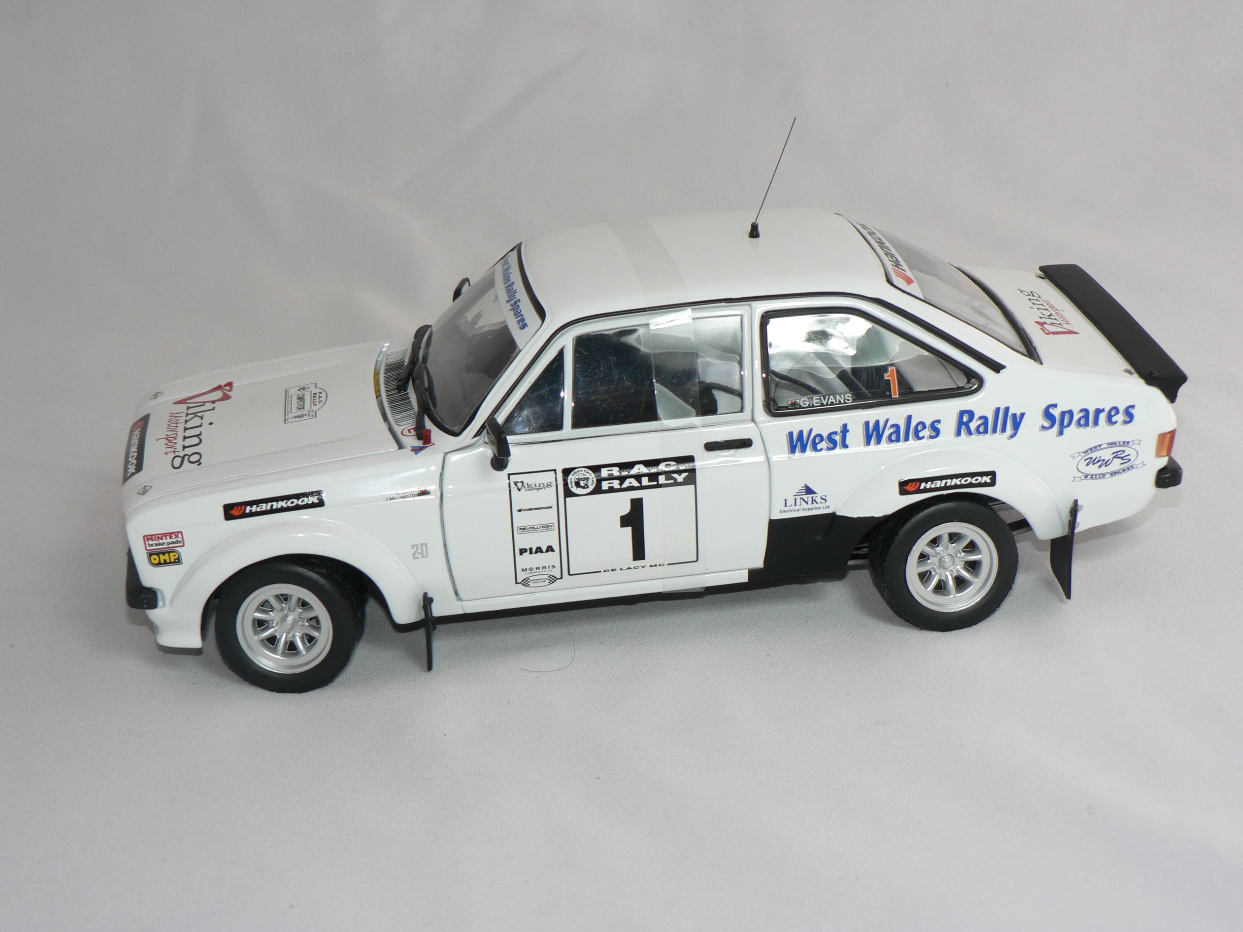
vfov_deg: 21.9
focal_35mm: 67
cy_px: 466
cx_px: 622
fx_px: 2406
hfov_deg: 29.0
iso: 80
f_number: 3.6
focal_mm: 11.2
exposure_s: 1/100
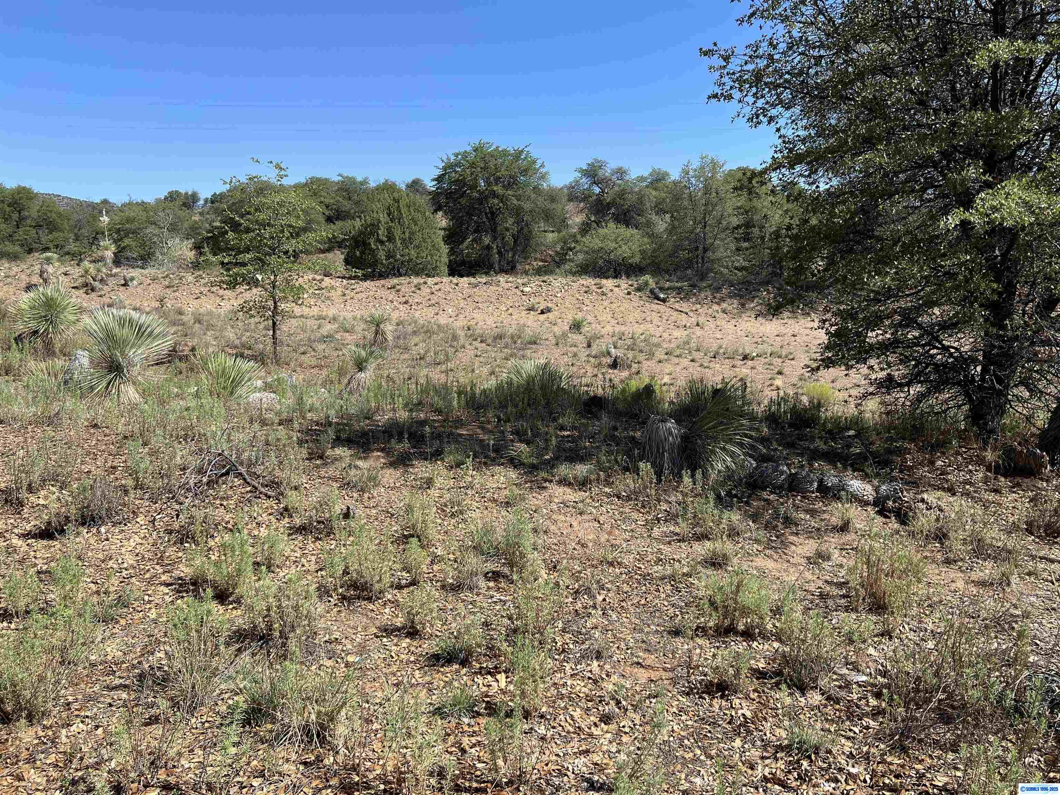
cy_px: 398
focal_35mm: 26
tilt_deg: -8.8
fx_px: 796
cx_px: 530
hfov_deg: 67.3
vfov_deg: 53.1
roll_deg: +0.4
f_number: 1.5
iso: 50
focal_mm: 5.7
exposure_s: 1/2841
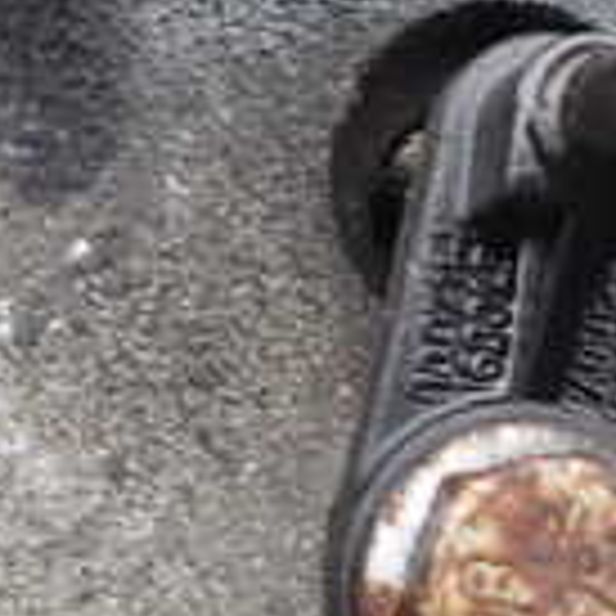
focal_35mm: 97
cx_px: 674
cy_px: 135
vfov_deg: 17.8
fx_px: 1953
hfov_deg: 17.3
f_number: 2
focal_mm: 4.5
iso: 100
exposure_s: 1/80
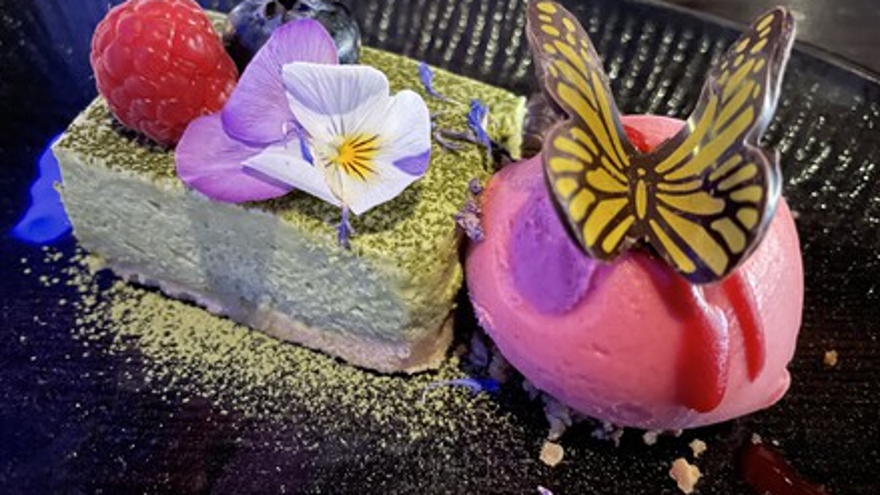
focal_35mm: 29
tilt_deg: -47.8
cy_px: 243
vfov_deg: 40.2
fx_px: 677
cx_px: 447
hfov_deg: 66.1
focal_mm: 4.2
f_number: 1.6
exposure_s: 1/4
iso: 1250
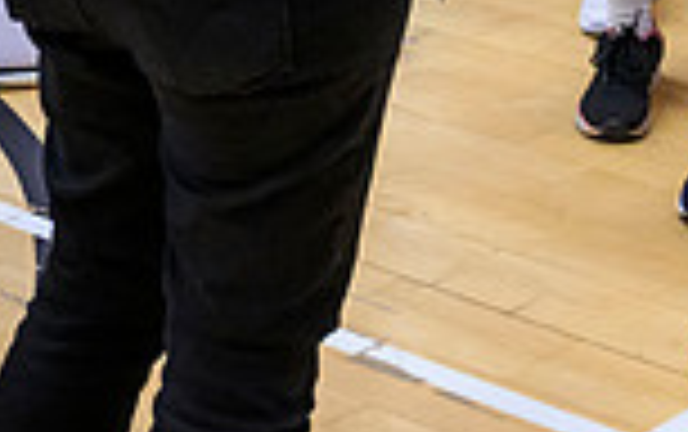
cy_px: -683
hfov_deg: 12.9
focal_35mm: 158
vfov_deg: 7.6
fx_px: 2966
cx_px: 845
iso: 5000
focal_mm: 31
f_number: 4
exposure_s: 1/500
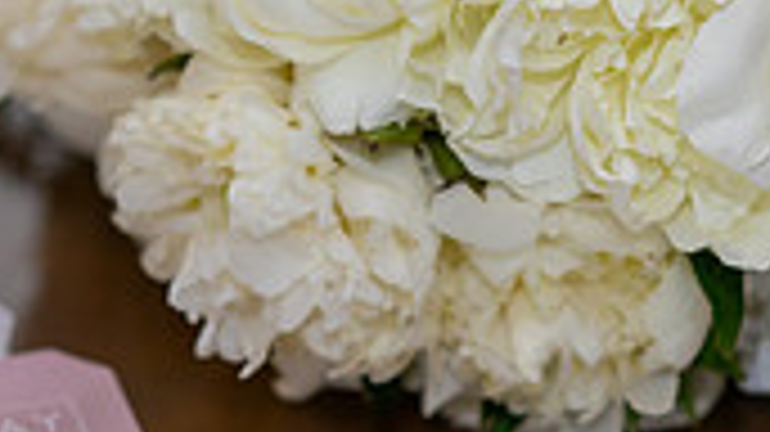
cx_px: 603
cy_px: 425
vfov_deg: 4.0
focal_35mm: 302
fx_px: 6163
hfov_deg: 7.1
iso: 320
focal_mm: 85
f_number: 2
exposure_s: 1/125
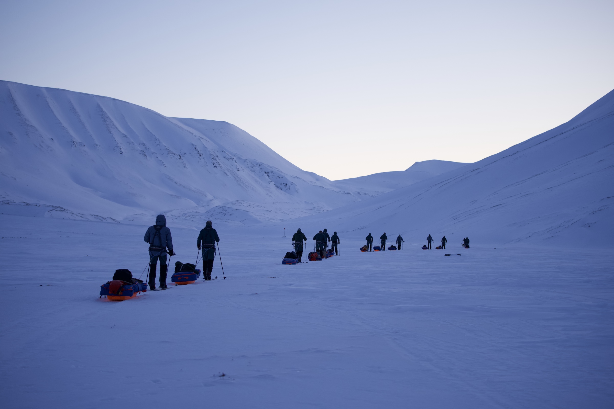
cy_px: 204
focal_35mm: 70
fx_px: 1194
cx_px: 307
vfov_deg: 19.5
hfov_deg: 28.8
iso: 500
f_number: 2.8
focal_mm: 70
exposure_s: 1/200
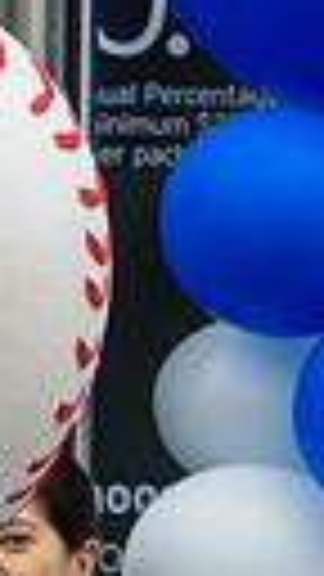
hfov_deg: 4.4
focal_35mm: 261
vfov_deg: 8.2
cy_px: 560
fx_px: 3986
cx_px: -819
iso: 200
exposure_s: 1/250
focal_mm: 55
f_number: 5
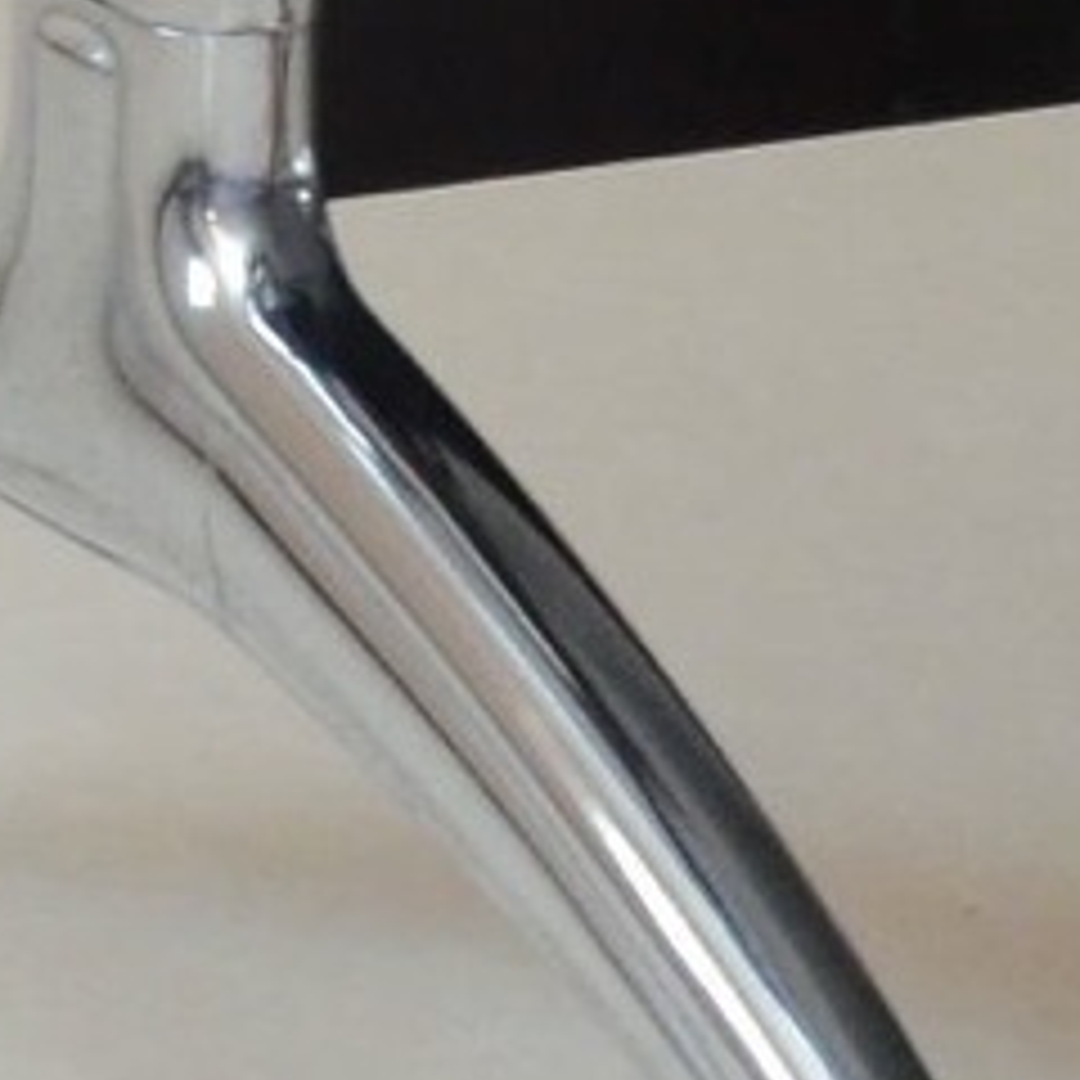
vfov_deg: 4.7
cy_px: -1724
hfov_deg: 4.7
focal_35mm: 365
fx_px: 12884
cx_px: 2056
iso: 2000
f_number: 6.3
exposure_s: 1/125
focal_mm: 38
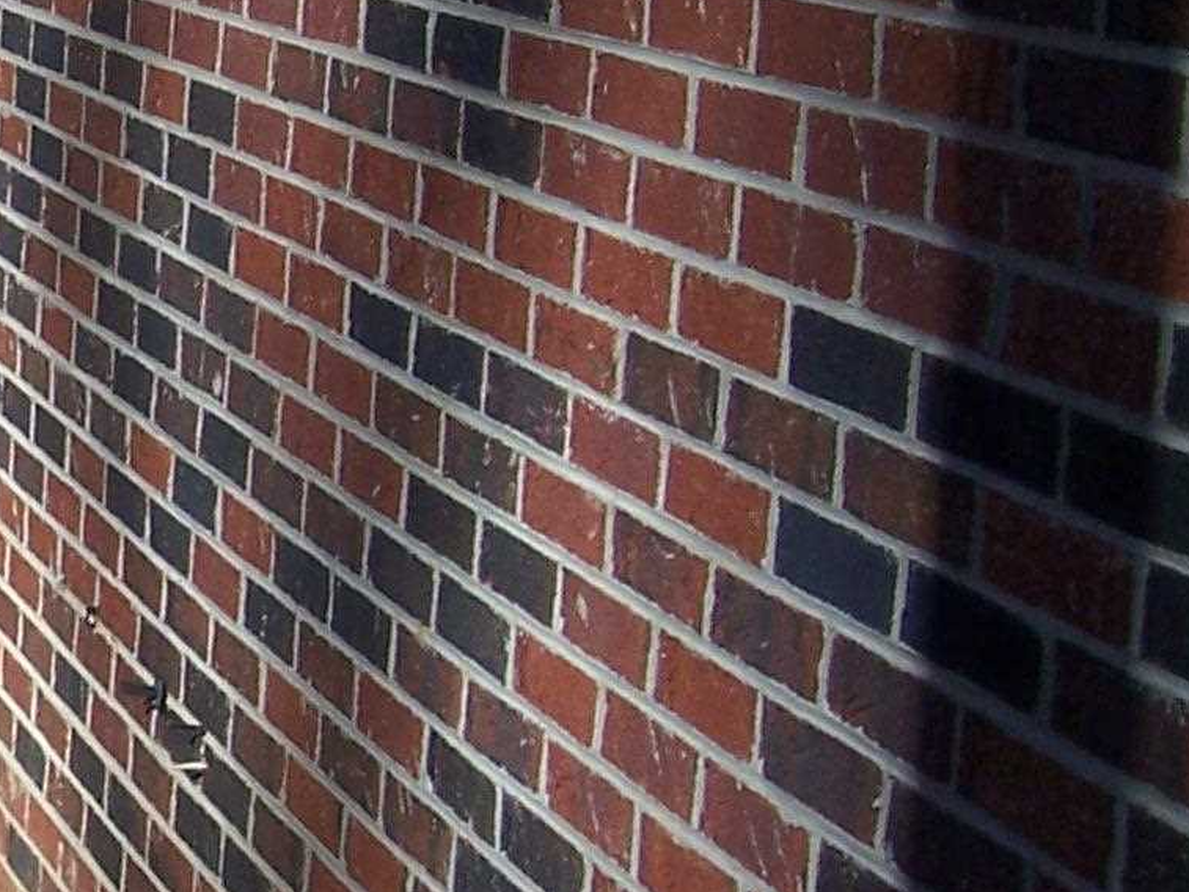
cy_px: 107
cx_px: -737
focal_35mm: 115
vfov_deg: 12.8
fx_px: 3951
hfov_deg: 15.4
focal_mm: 5.6
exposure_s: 1/500
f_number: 5.6
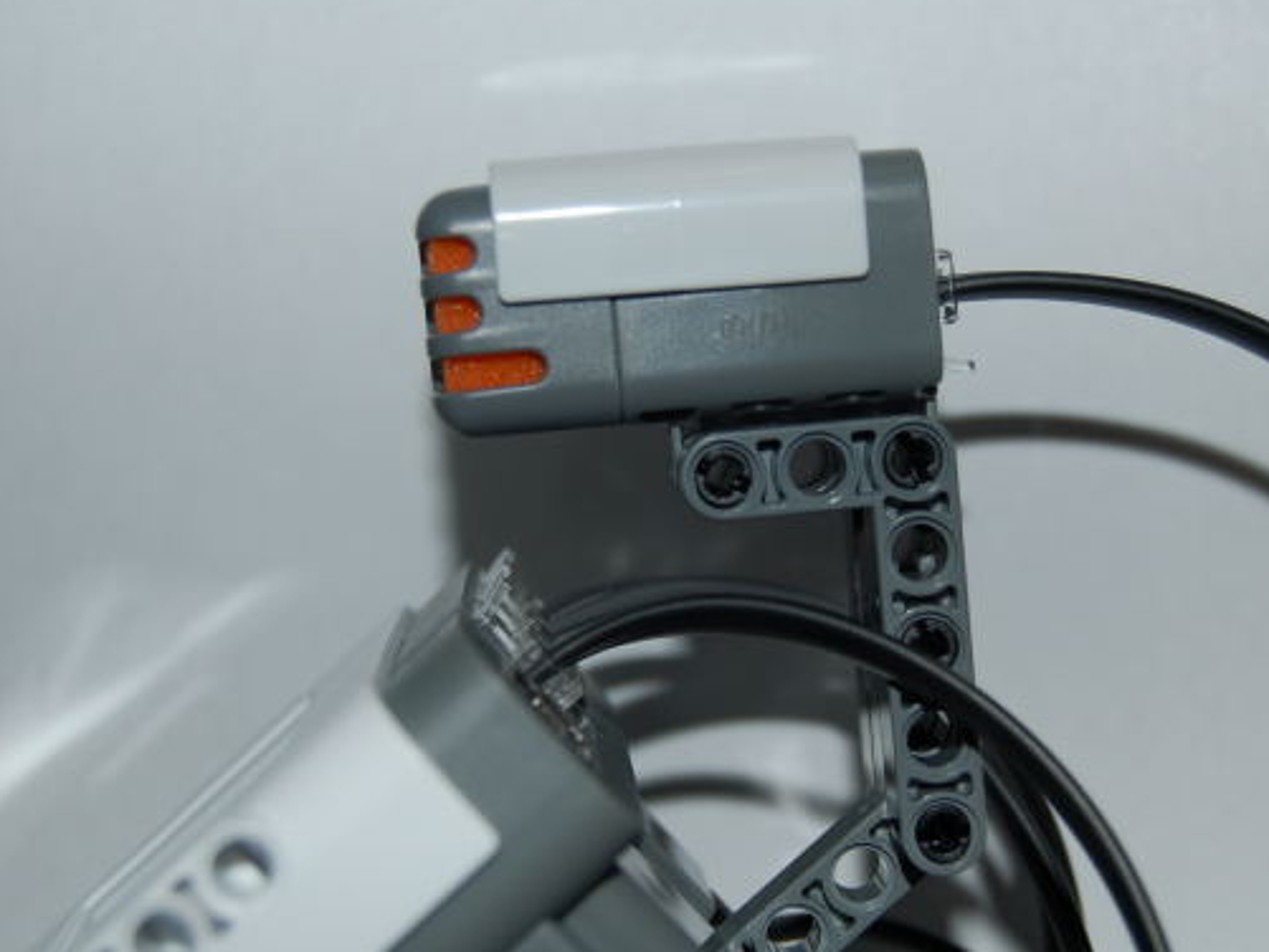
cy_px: 504
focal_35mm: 70
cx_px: 684
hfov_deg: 27.8
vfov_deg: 21.0
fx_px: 2567
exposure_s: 1/60
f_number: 5
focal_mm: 38
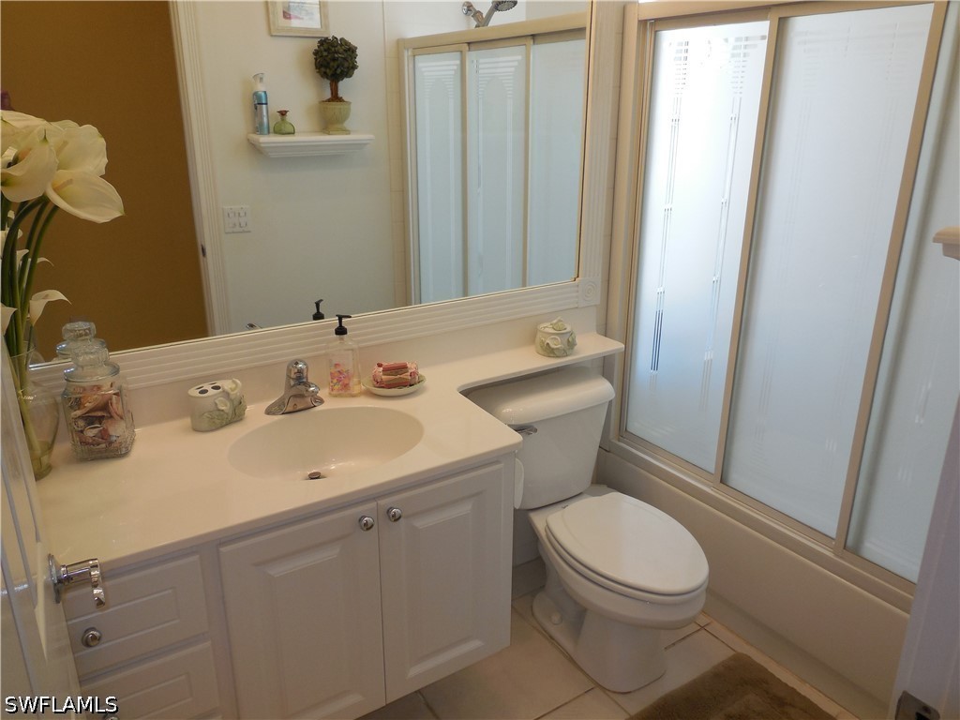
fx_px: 693
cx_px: 480
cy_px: 360
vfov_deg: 54.9
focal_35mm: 25
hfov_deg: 69.4
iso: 125
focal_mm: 4.5
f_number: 3.1
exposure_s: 1/80
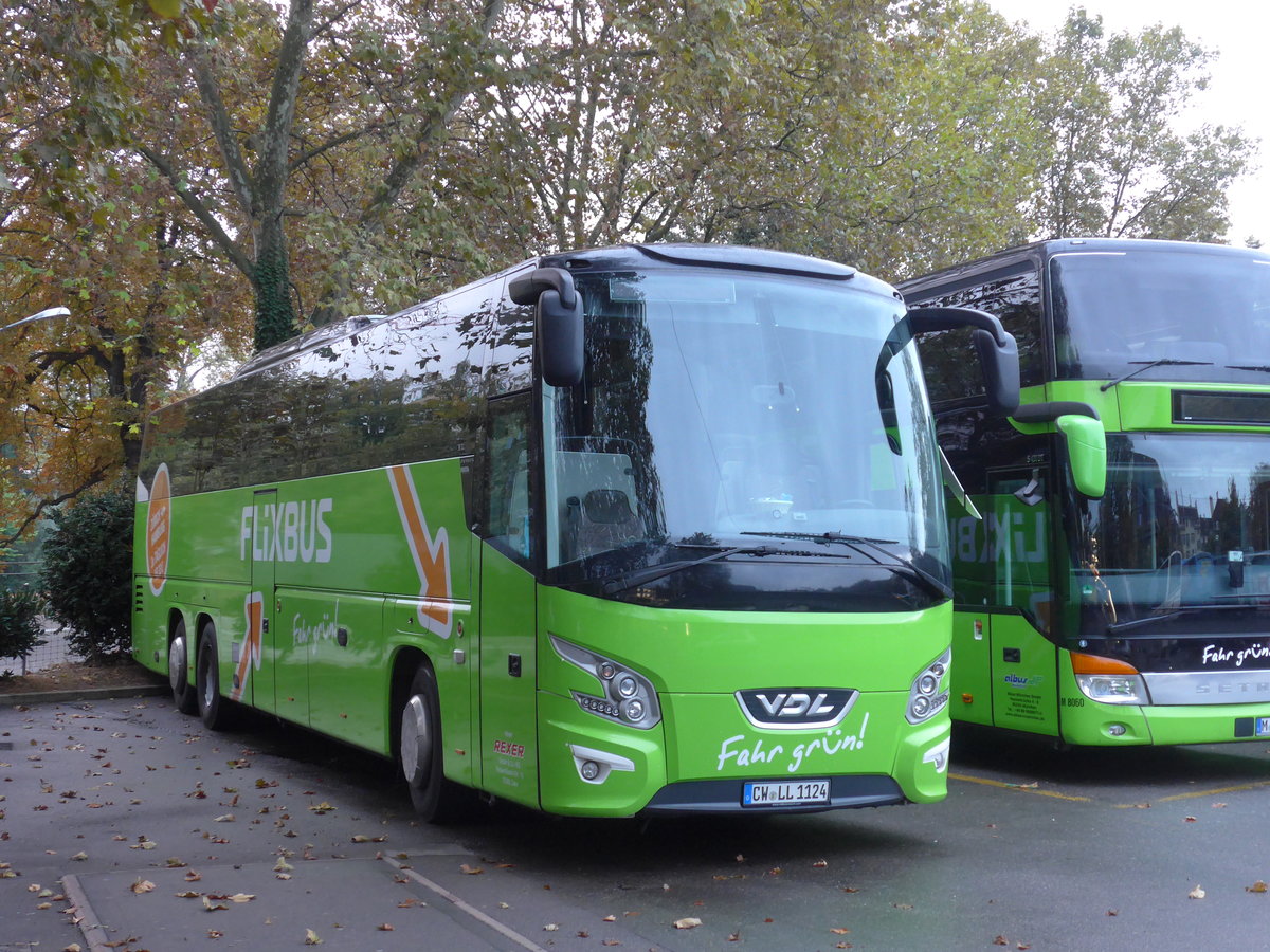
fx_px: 1798
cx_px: 635
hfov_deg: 38.9
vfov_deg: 29.7
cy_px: 476
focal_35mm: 49
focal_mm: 10.1
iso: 400
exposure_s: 1/20
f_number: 3.2
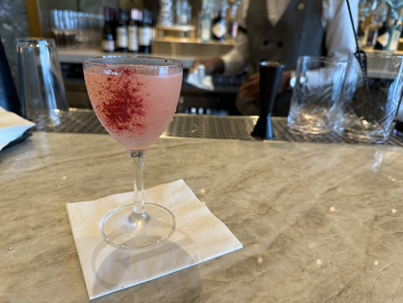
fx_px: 279
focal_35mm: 24
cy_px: 152
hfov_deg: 71.6
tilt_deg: -23.1
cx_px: 202
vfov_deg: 56.8
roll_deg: -2.6
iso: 200
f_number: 1.78
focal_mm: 6.76
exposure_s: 1/69
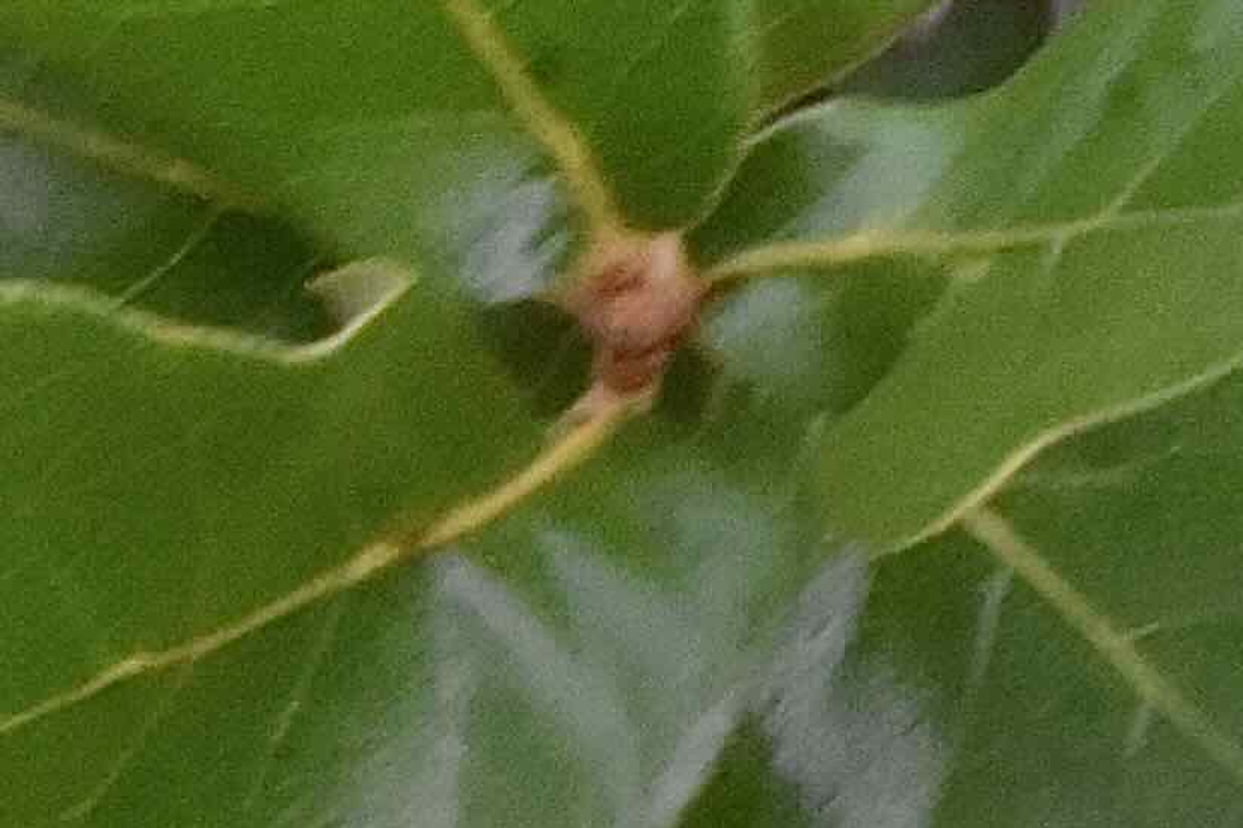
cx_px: 863
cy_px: -185
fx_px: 9872
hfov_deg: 7.2
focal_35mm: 286
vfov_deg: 4.8
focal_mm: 40
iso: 2000
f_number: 22
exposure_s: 1/30
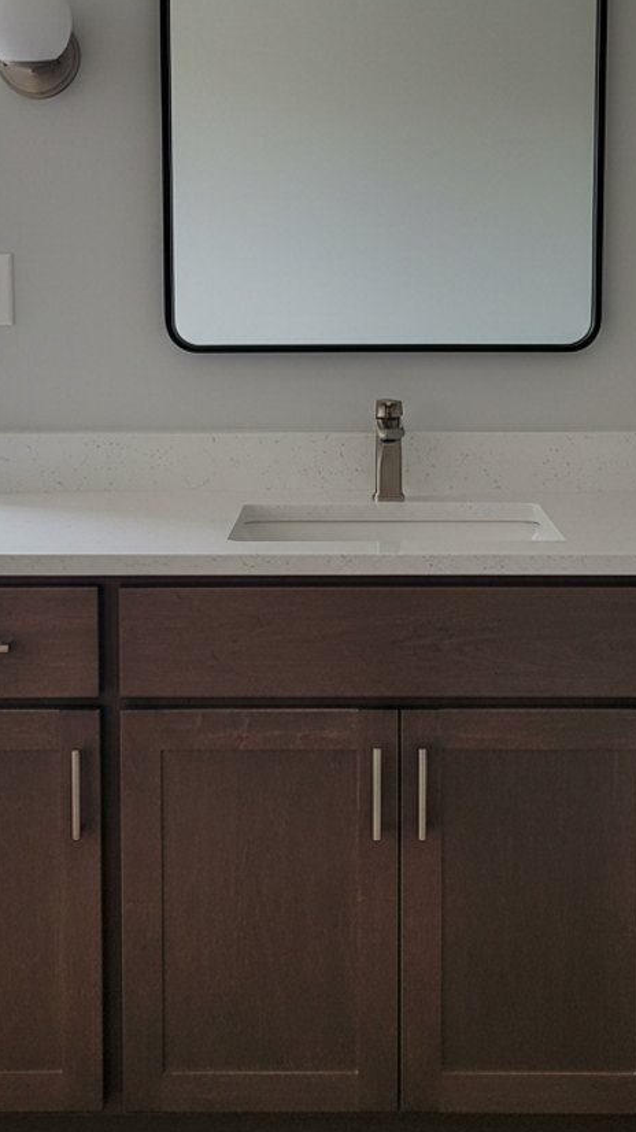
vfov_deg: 52.3
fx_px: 1140
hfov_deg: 31.1
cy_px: 433
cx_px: 370
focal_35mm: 38
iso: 593
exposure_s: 1/414
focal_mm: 6.8
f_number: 1.68
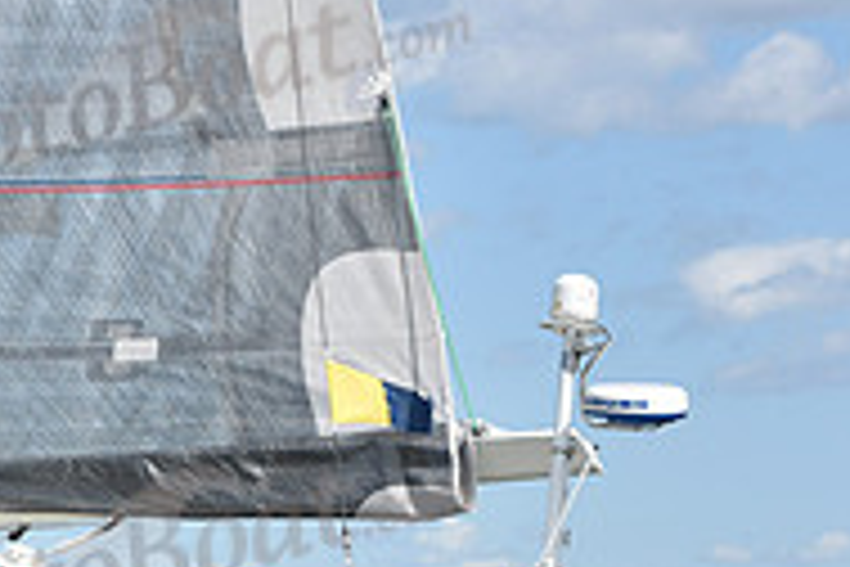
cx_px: -391
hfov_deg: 7.0
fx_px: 6870
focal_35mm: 291
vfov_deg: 4.7
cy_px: 389
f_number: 7.1
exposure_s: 1/1600
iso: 320
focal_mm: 95
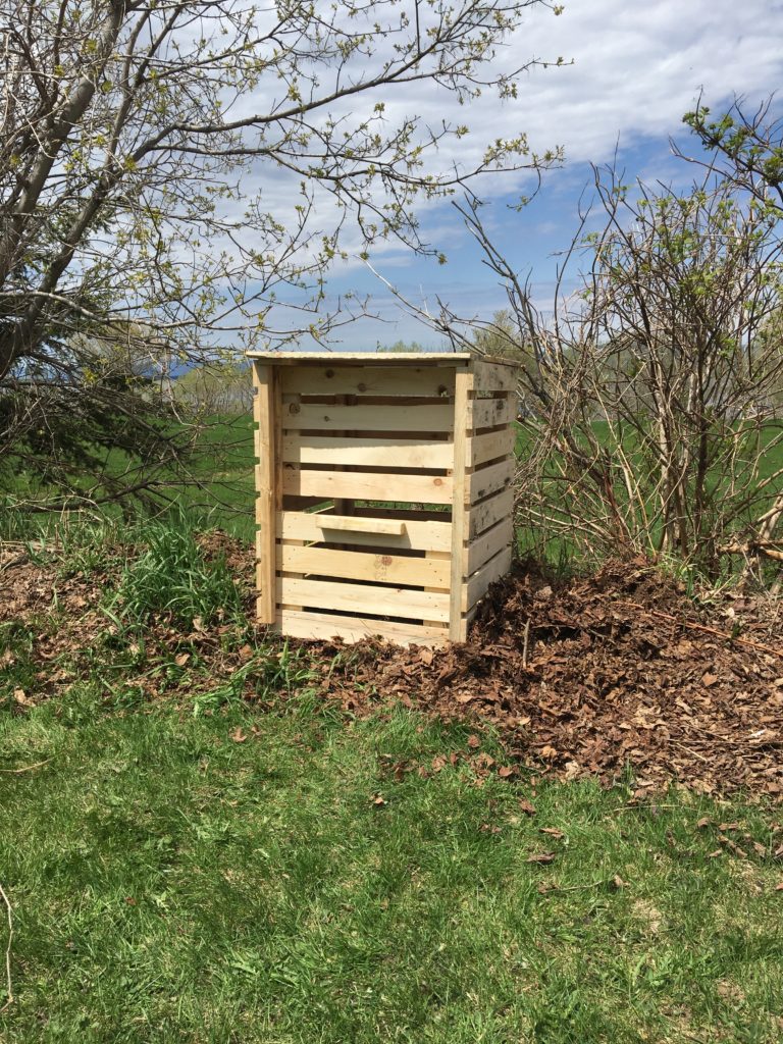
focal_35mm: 29
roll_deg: +1.6
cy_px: 522
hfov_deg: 48.2
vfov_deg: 61.7
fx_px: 875
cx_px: 392
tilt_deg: -10.9
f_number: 2.2
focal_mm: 4.15
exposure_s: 1/2564
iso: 25
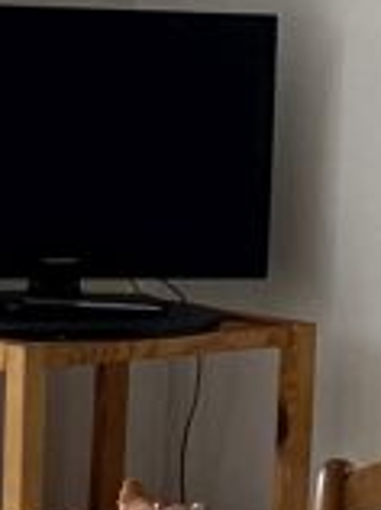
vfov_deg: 7.5
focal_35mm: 264
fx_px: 3885
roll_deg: -3.5
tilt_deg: -4.5
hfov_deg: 5.5
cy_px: 245
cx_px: 865
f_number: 1.8
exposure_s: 1/100
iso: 100
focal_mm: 4.25
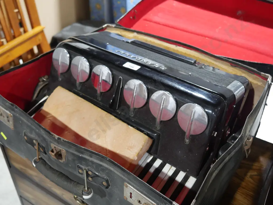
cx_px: 136
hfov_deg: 49.0
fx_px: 300
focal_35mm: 38
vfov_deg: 37.8
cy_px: 102
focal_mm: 19
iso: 1250
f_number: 4.1
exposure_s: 1/60
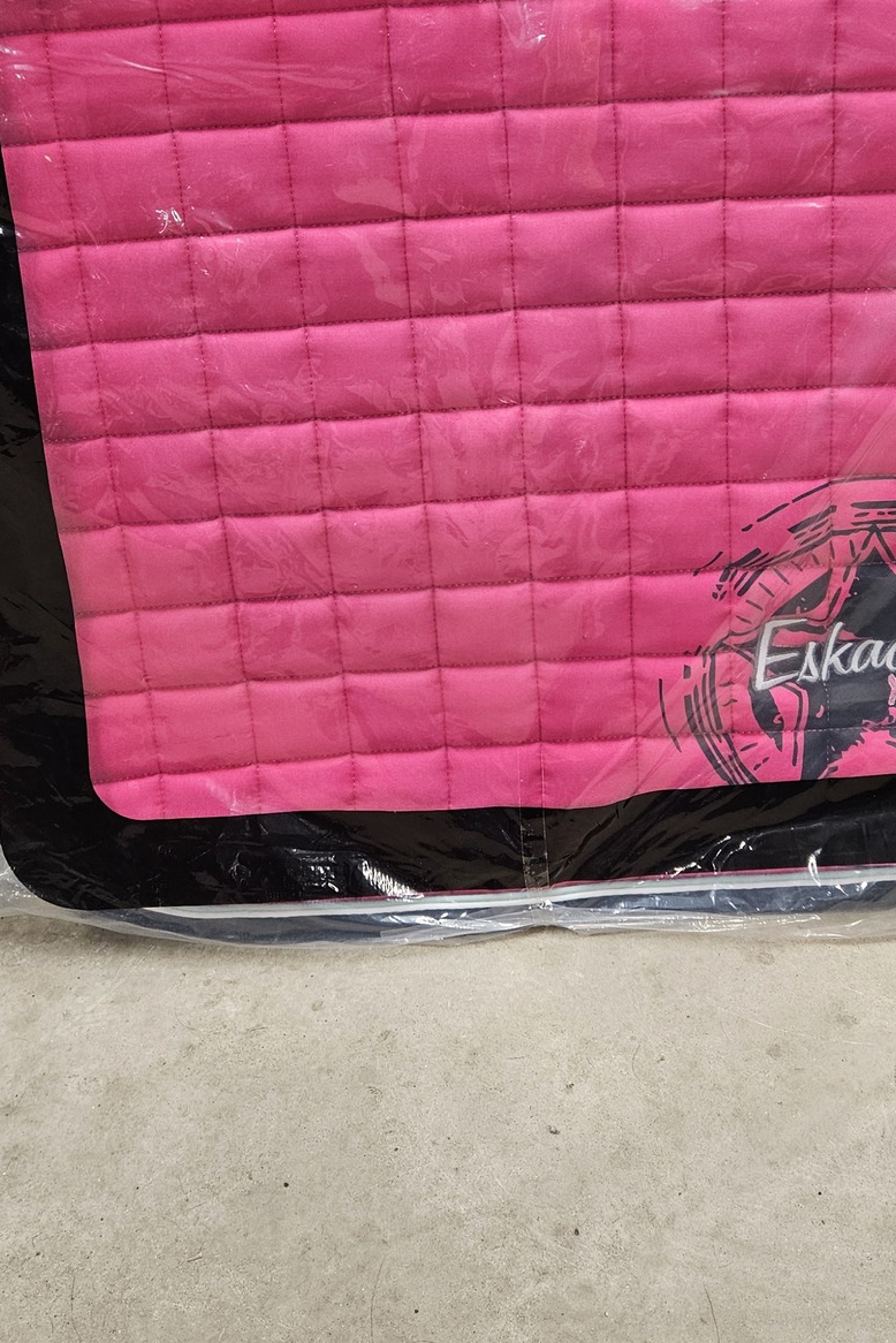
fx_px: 1567
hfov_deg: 31.9
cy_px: 440
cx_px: 509
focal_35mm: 42
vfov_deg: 45.6
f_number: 1.8
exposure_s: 1/142
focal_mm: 5.4
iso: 320
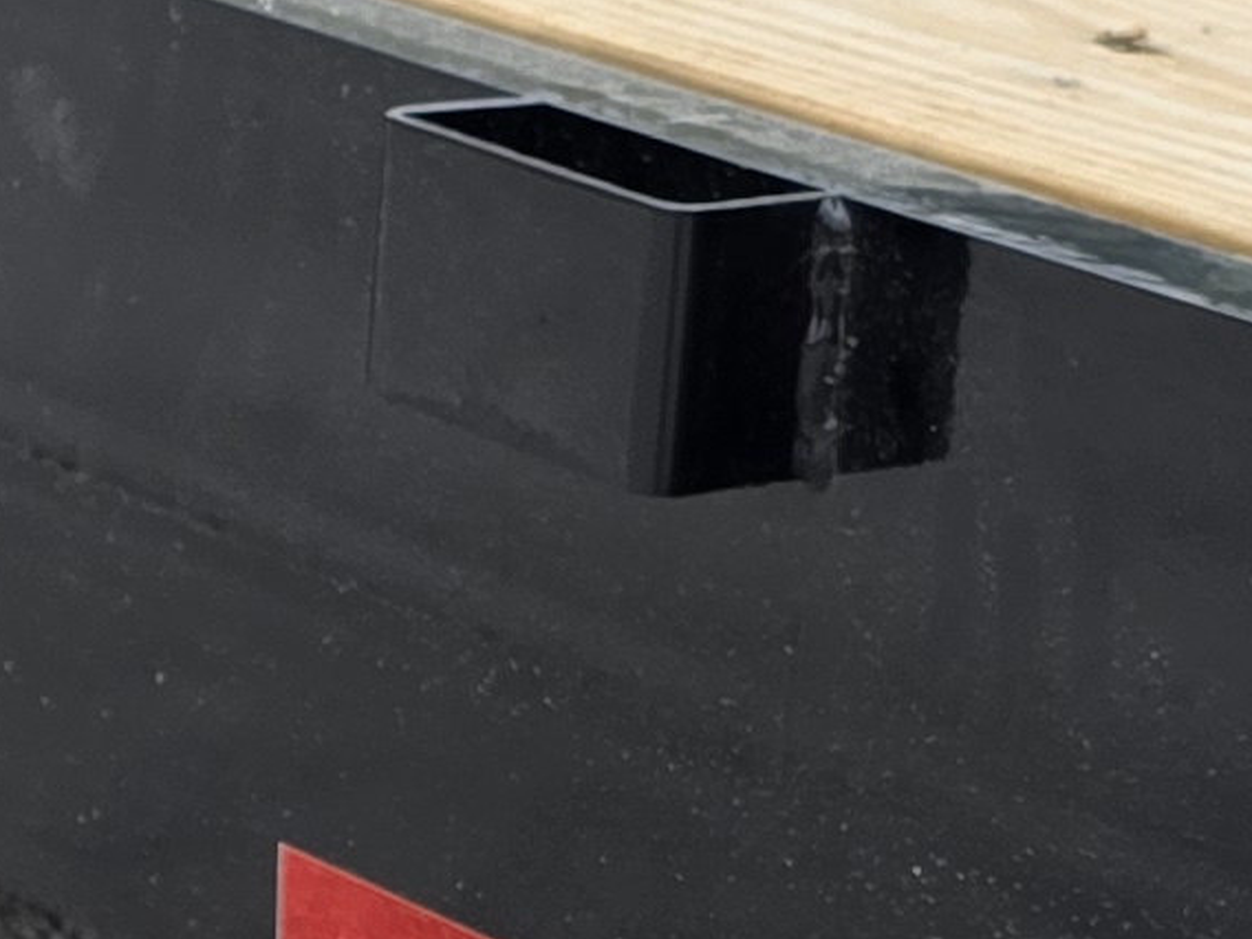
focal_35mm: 162
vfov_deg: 9.2
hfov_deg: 12.2
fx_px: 5859
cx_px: 674
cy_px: 617
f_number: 1.7
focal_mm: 6.3
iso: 80
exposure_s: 1/1391
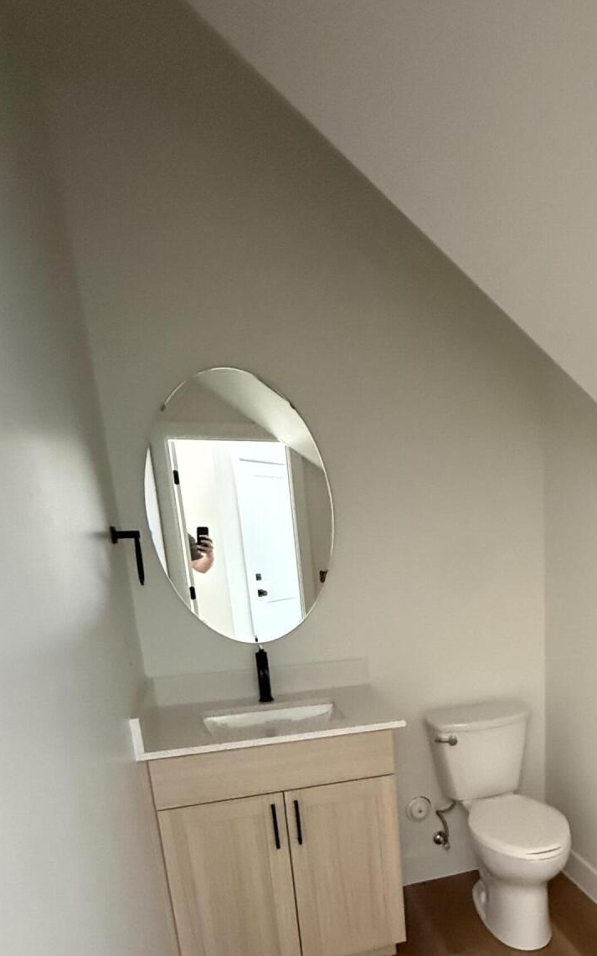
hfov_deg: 44.7
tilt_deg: -14.6
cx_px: 497
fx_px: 677
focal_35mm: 26
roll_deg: +1.9
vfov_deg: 66.1
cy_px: 716
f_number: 2.2
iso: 1250
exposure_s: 1/59
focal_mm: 2.22
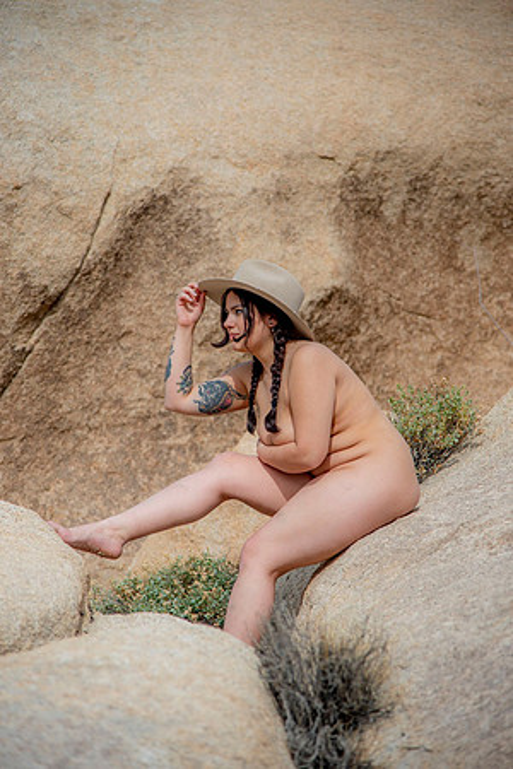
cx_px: 256
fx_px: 2565
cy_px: 384
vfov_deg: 17.1
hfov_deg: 11.4
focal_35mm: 120
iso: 100
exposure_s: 1/1600
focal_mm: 120
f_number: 4
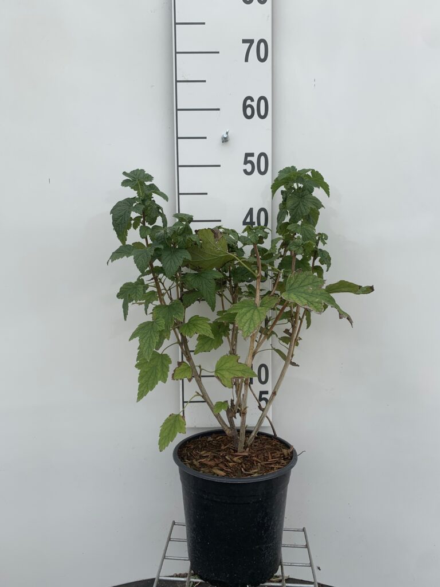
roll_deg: -0.3
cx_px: 220
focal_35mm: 26
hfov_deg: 53.1
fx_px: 441
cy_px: 294
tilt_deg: -5.9
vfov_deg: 67.3
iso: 25
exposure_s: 1/620
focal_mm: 4.25
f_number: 1.8
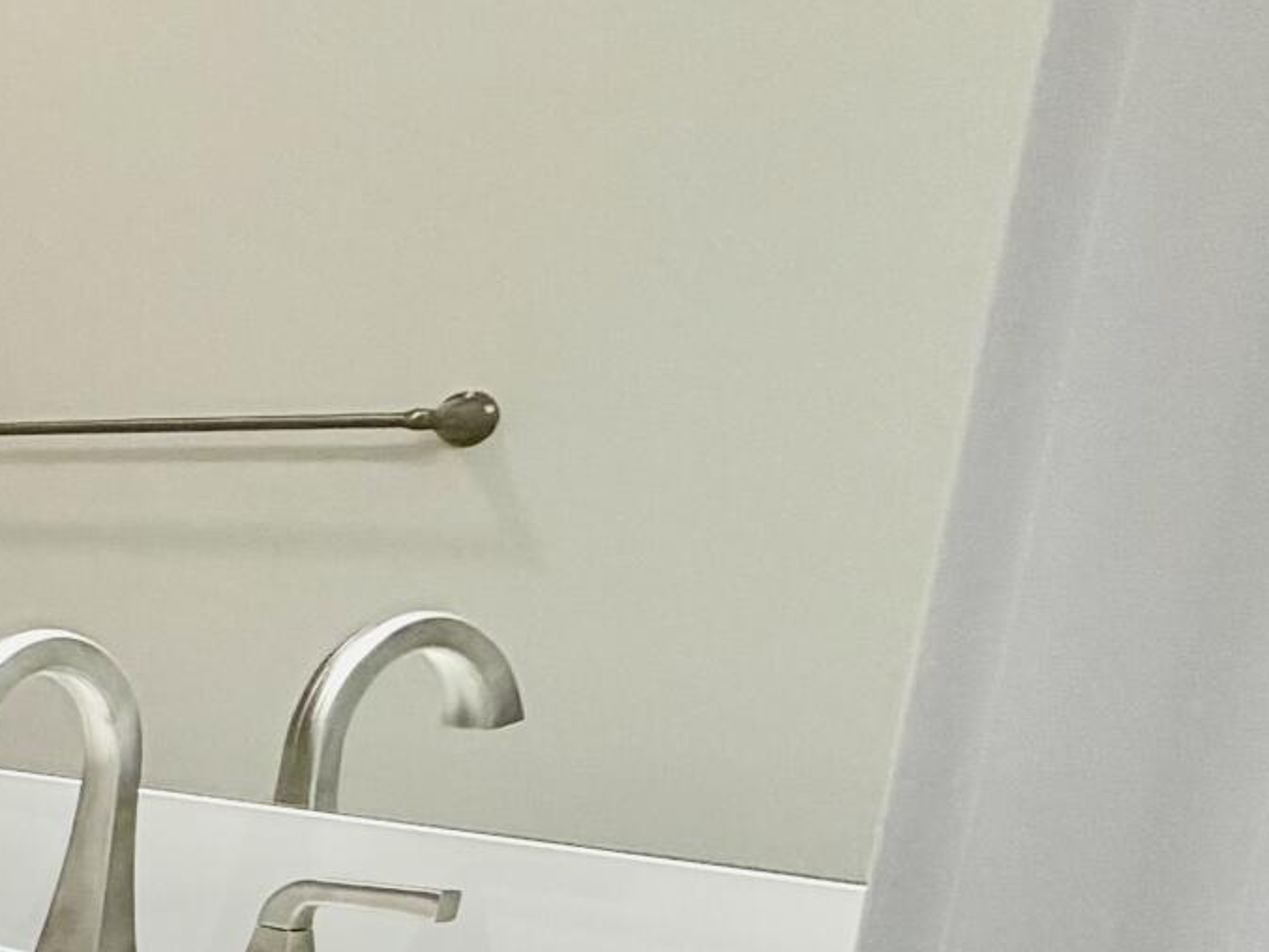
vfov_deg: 22.7
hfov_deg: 18.4
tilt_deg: -12.6
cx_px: -1340
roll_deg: +0.8
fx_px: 2273
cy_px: 967
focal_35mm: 62
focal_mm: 2.22
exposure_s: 1/120
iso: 80
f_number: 2.2
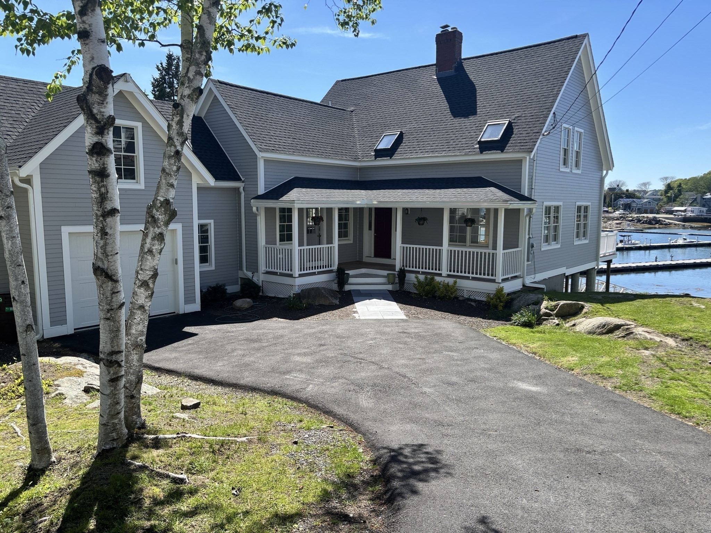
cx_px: 356
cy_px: 266
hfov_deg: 67.3
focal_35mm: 26
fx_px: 534
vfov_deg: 53.1
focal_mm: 5.96
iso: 50
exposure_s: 1/1642
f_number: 1.6
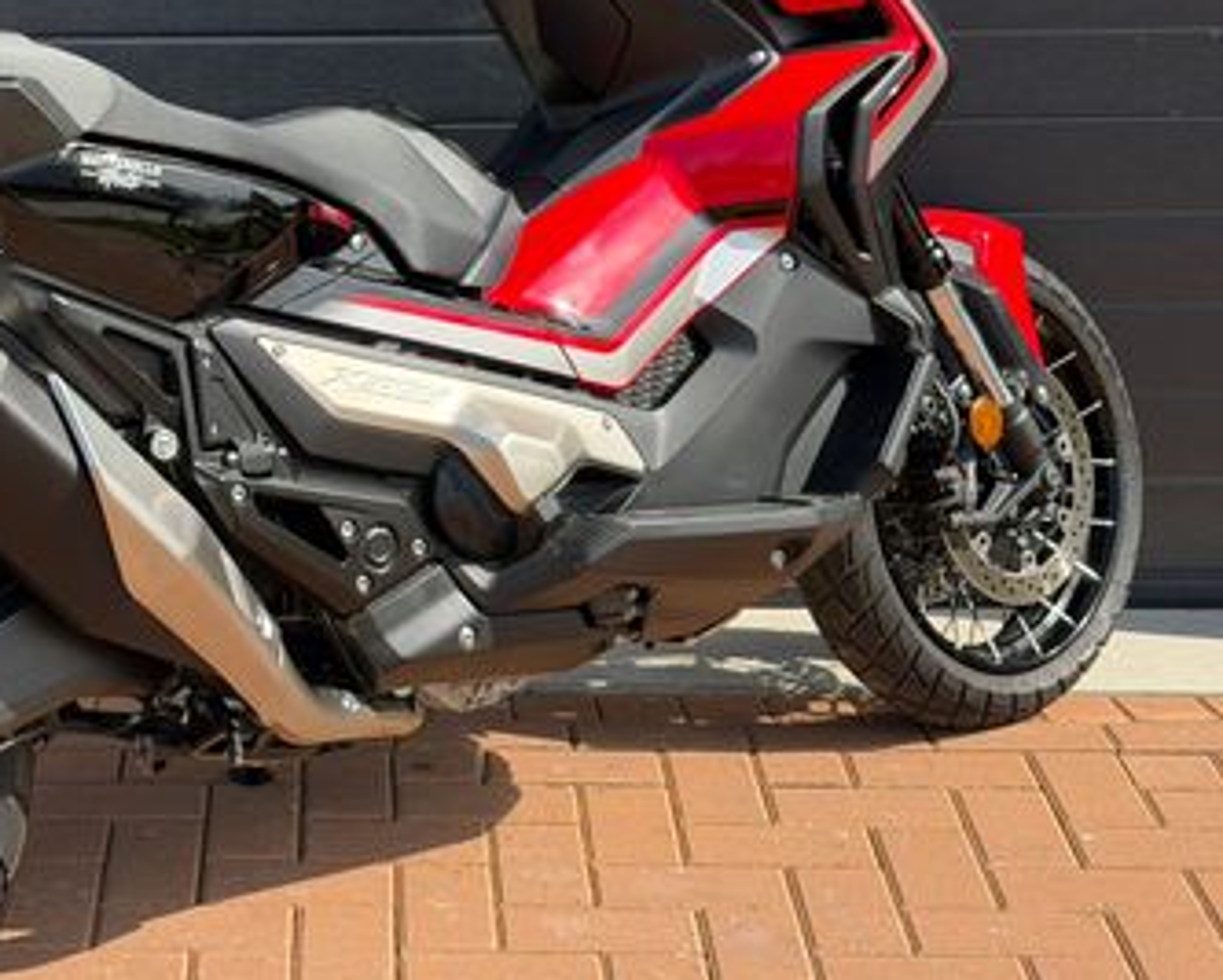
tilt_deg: -12.2
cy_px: 316
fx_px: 3261
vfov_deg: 17.1
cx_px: 224
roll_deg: +1.0
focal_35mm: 90
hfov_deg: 21.0
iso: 80
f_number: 1.78
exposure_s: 1/1754
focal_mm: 6.76
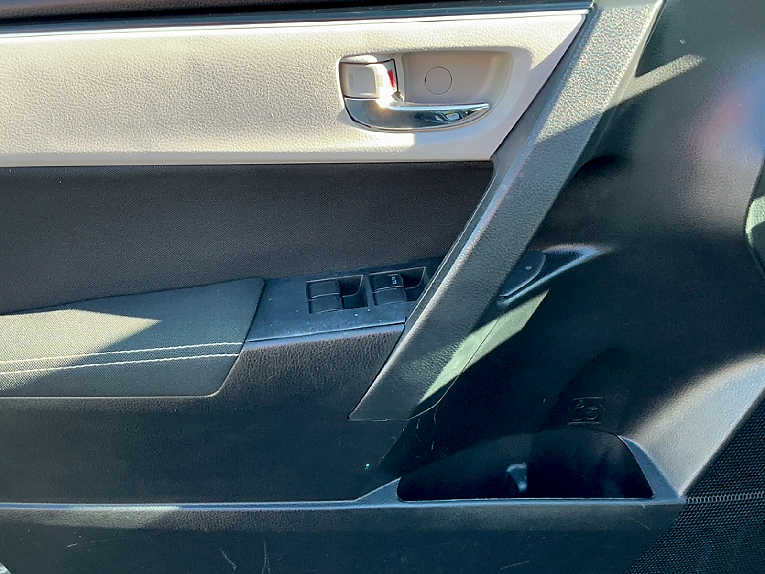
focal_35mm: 37
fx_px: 818
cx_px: 382
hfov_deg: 50.1
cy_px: 287
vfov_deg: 38.7
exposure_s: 1/120
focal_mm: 3
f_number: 1.8
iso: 64
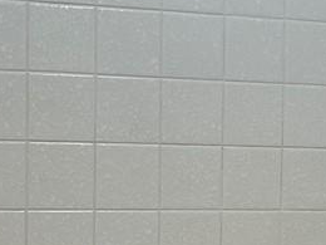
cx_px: 424
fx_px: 1507
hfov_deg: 12.0
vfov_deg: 9.2
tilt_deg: -6.3
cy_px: 253
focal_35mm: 160
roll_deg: -2.0
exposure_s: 1/120
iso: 32
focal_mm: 5.1
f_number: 1.6
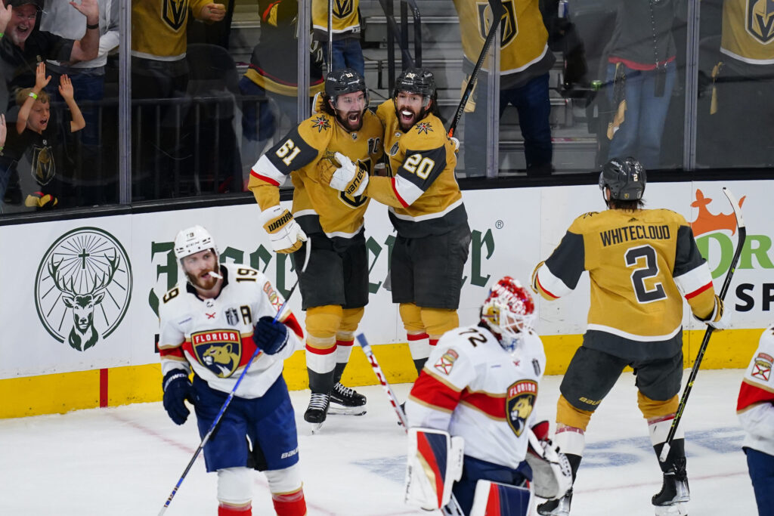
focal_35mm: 600
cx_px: 387
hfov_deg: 3.4
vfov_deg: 2.3
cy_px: 258
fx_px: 12901
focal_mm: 400
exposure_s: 1/2000
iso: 2500
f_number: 3.2
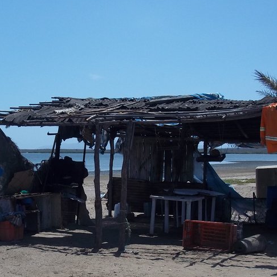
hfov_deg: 25.4
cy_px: 156
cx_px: 63
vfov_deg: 25.7
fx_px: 607
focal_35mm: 67
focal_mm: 6.5
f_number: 8
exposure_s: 1/320
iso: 80
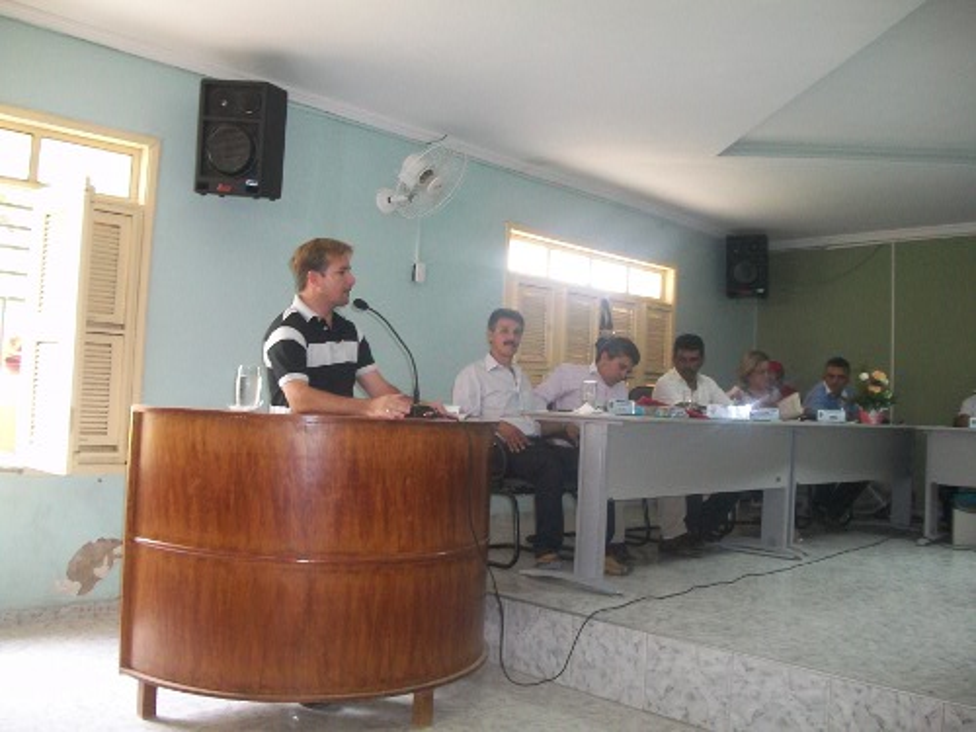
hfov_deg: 56.8
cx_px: 488
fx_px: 902
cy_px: 366
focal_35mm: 32
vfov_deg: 44.2
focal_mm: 5.7
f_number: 2.9
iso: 240
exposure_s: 1/30
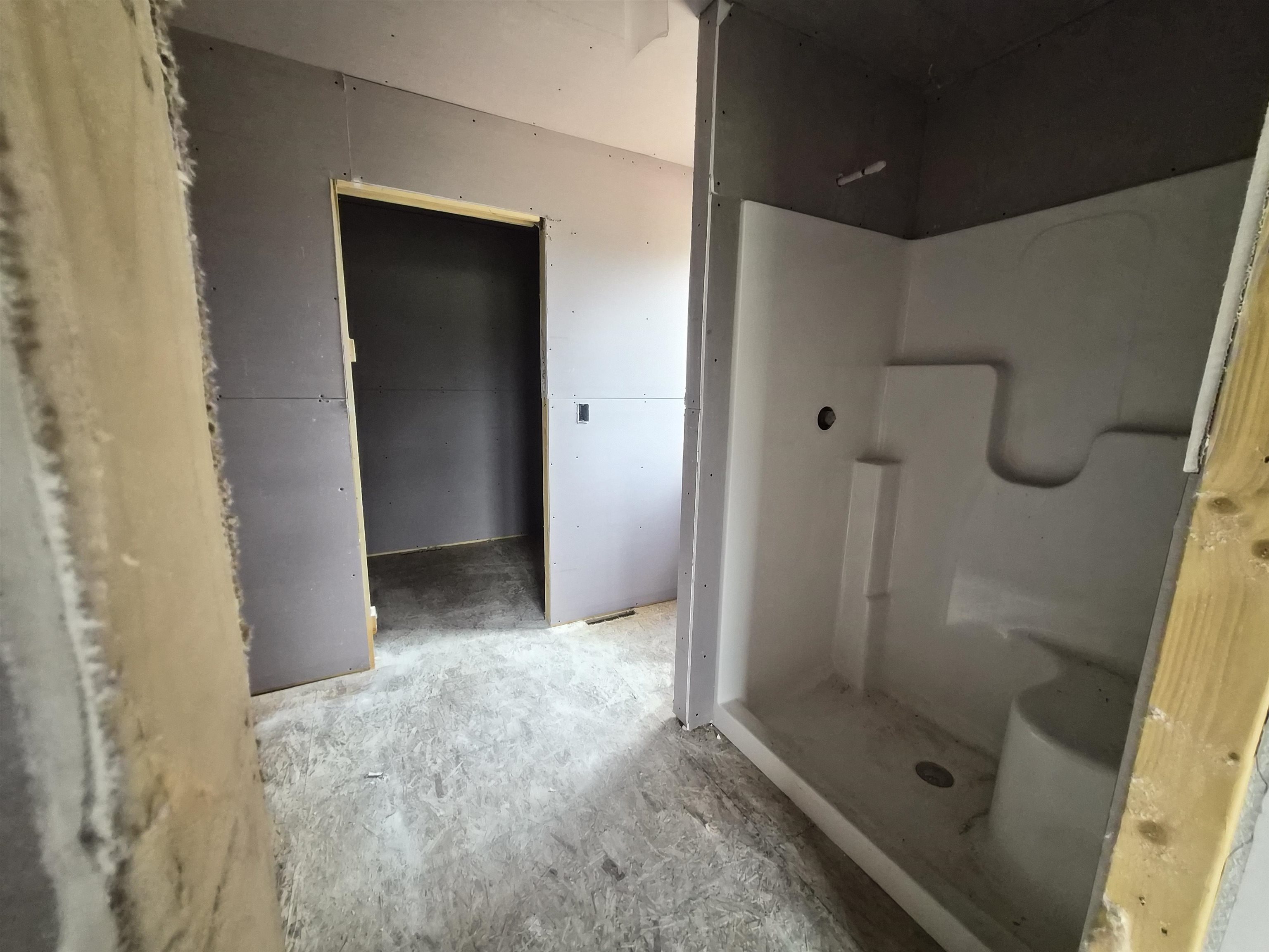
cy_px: 476
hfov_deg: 106.2
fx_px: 477
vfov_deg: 89.9
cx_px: 634
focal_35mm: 13
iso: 640
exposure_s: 1/100
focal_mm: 1.7
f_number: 2.2
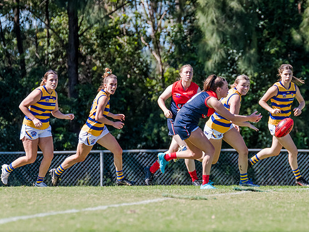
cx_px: 241
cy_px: 108
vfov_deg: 2.5
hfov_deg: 3.4
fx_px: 5250
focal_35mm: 588
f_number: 6.3
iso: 1000
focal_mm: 380
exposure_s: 1/1600
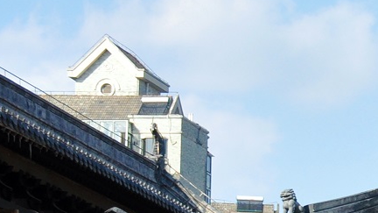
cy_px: 327
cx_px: 900
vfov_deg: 4.8
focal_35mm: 249
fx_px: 2496
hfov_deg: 8.0
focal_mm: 32
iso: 200
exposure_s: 1/320
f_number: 8
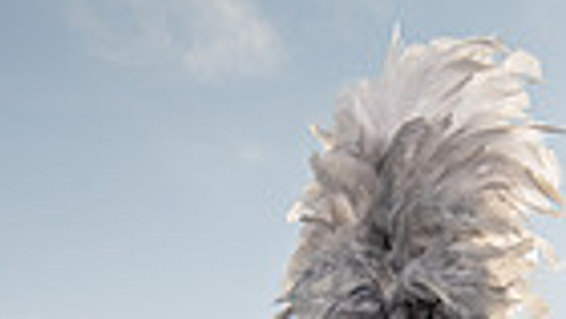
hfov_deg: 26.0
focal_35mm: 81
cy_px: 808
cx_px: 384
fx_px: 1217
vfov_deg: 11.7
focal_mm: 24
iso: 100
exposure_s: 1/250
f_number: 8
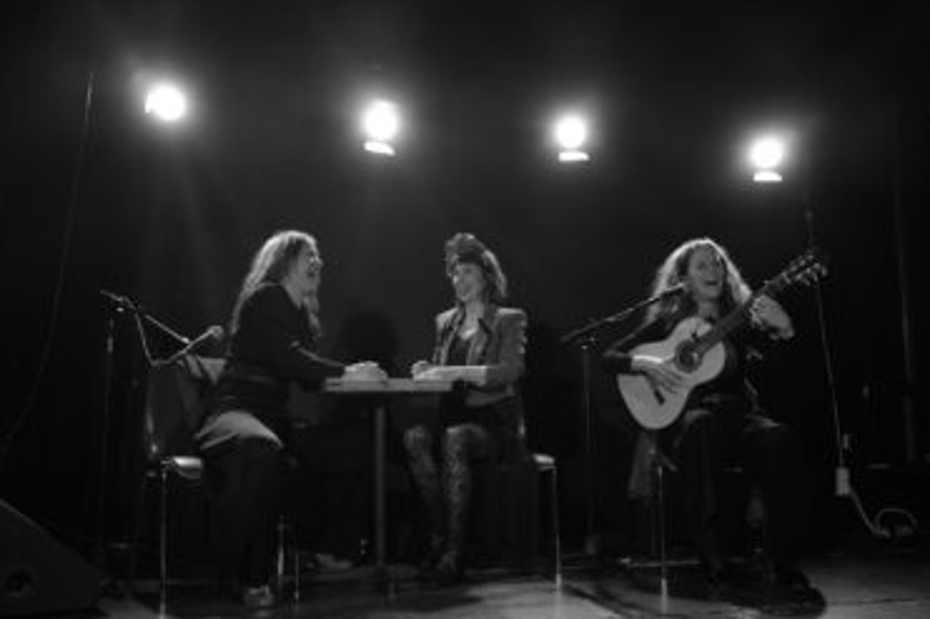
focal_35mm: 34
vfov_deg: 38.8
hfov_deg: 55.8
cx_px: 464
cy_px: 348
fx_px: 878
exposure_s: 1/250
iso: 800
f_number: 1.8
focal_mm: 28
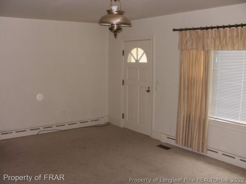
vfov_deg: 39.7
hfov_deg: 51.4
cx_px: 123
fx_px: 256
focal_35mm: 36
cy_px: 92
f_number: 3.5
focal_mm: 6.3
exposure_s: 1/30
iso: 200
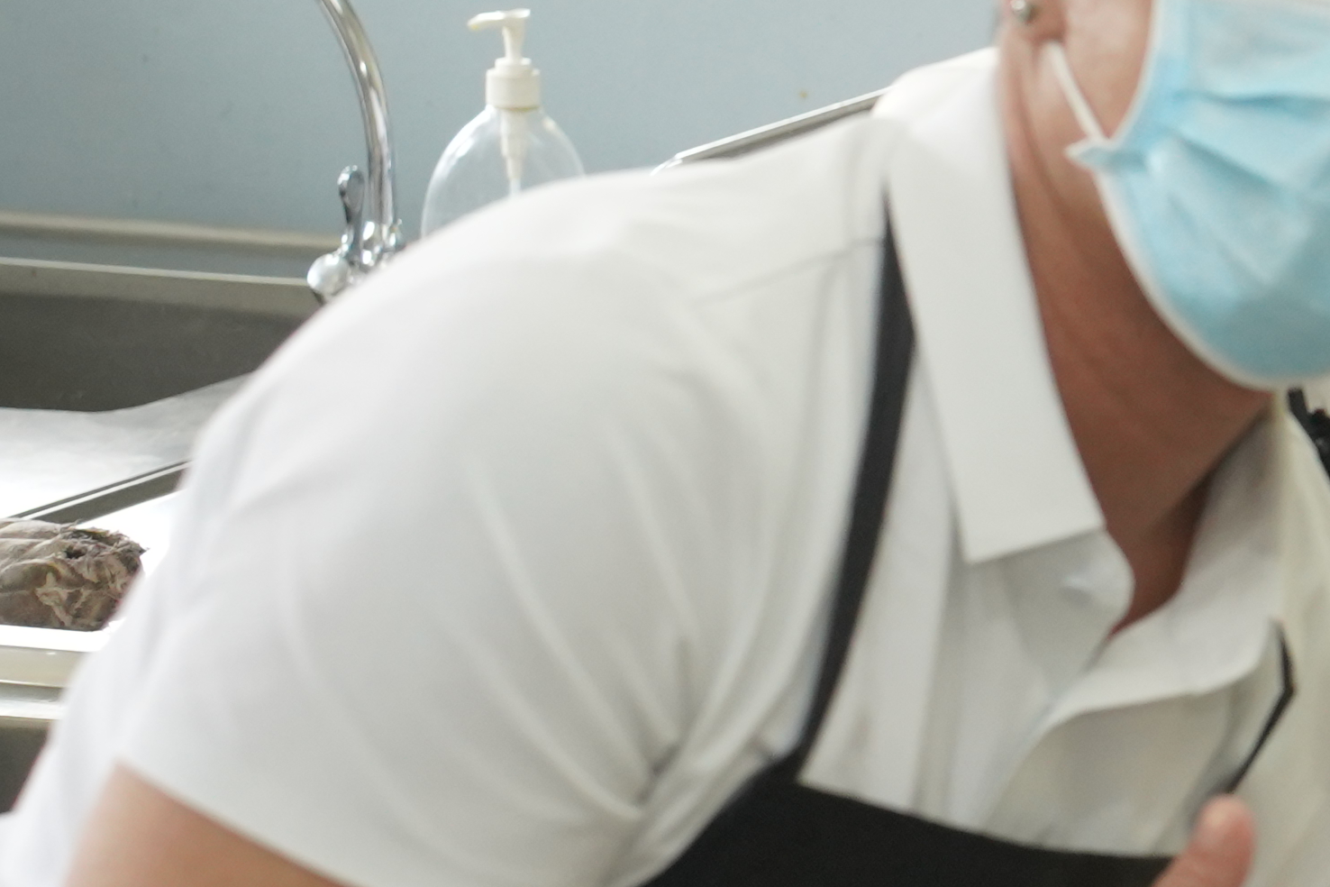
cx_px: 2539
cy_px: 223
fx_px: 6908
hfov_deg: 10.3
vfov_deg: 7.3
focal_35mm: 187
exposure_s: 1/250
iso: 2500
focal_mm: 46
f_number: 4
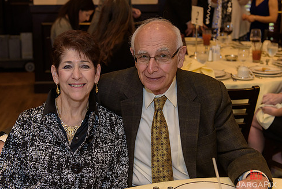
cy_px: 88
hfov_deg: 35.0
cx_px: 124
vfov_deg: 23.8
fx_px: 447
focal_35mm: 57
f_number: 3.2
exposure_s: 1/125
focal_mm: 48
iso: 1600
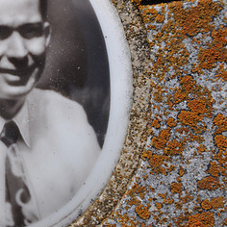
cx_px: 2
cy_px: 90
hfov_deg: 7.4
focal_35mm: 235
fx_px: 1744
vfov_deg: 7.4
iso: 200
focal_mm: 75
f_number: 7.1
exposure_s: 1/200
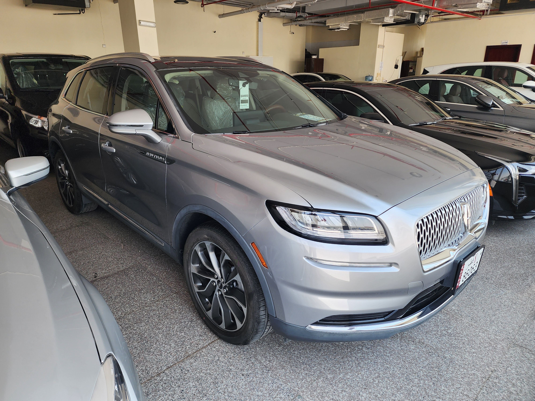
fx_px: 355
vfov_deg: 58.9
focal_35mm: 23
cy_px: 200
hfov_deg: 73.9
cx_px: 268
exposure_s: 1/180
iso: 40
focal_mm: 6.4
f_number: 1.8
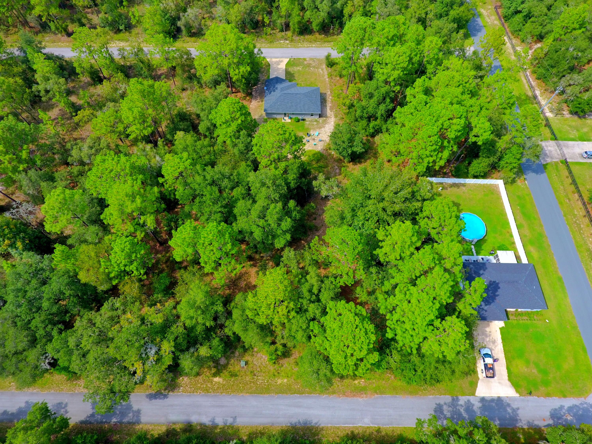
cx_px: 296
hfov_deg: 81.7
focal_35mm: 20
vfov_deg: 66.0
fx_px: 342
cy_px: 222
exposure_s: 1/174
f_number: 2.8
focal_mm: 3.61
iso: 100
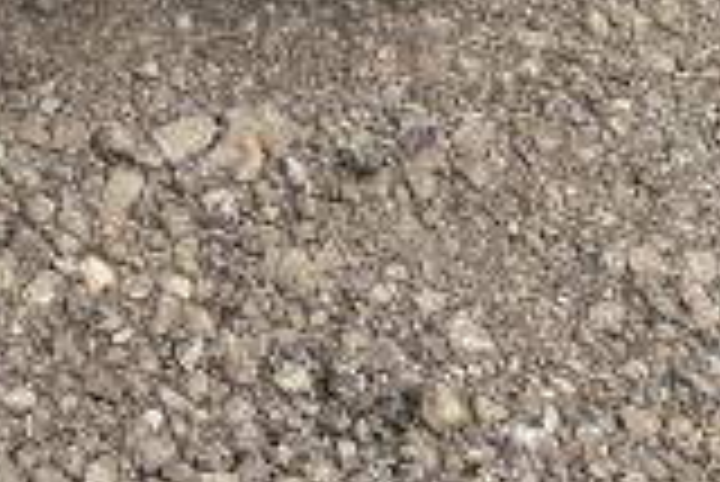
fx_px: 1621
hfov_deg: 23.6
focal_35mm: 81
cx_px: -63
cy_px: -315
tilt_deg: -23.3
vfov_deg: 15.2
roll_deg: -0.7
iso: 32
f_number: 1.6
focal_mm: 4.2
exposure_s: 1/210
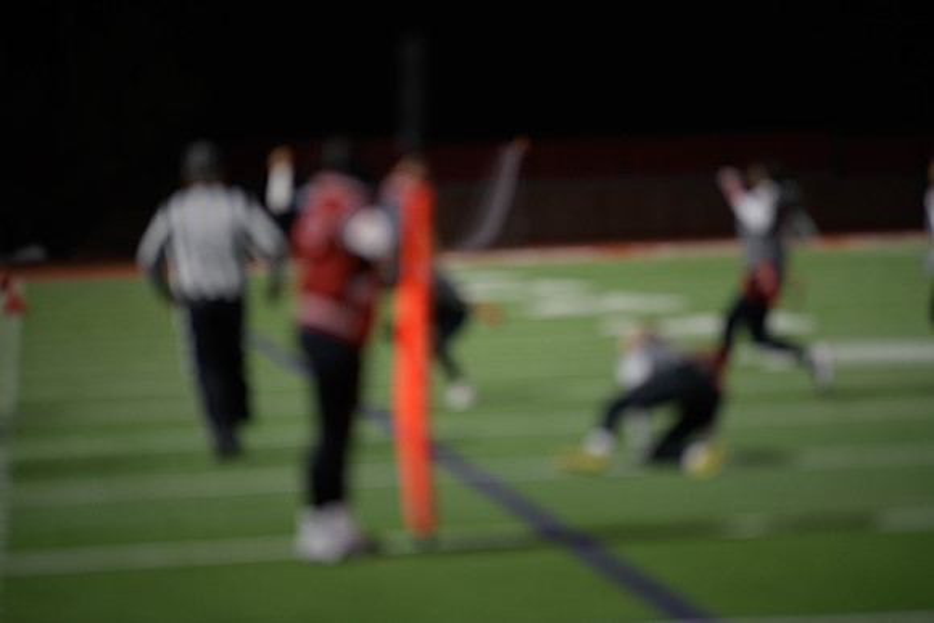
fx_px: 5190
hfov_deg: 10.3
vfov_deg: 6.9
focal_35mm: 200
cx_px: 467
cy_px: 312
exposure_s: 1/200
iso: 800
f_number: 2.8
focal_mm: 200
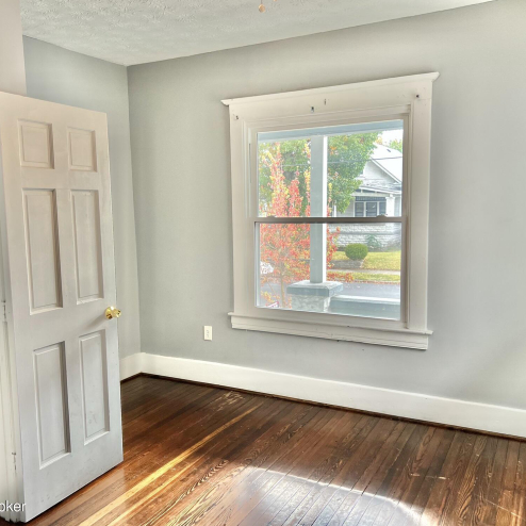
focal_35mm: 31
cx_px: 241
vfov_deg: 52.5
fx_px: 533
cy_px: 264
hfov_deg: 52.5
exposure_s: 1/120
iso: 100
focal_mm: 5.7
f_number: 1.5
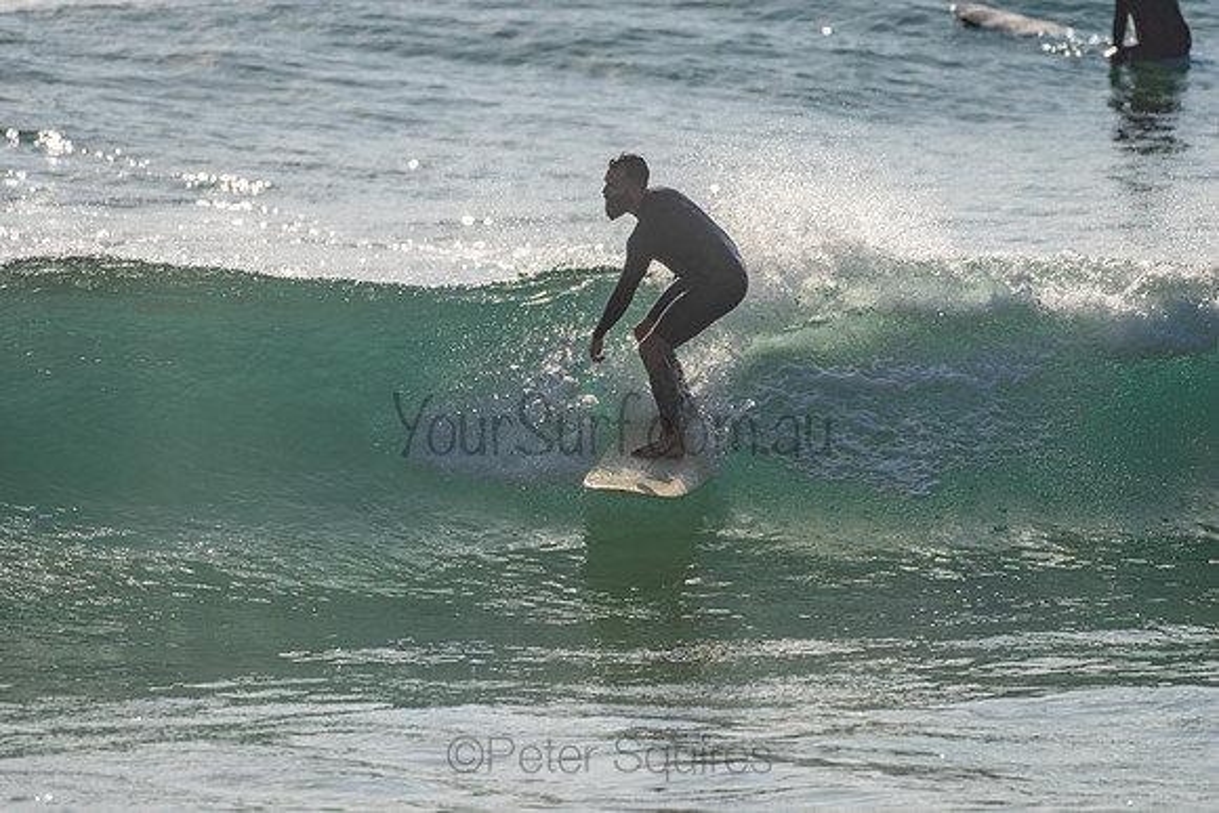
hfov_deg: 4.1
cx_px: 610
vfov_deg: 2.8
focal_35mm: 500
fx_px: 16934
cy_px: 406
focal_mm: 500
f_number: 5.6
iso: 72
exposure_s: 1/2000
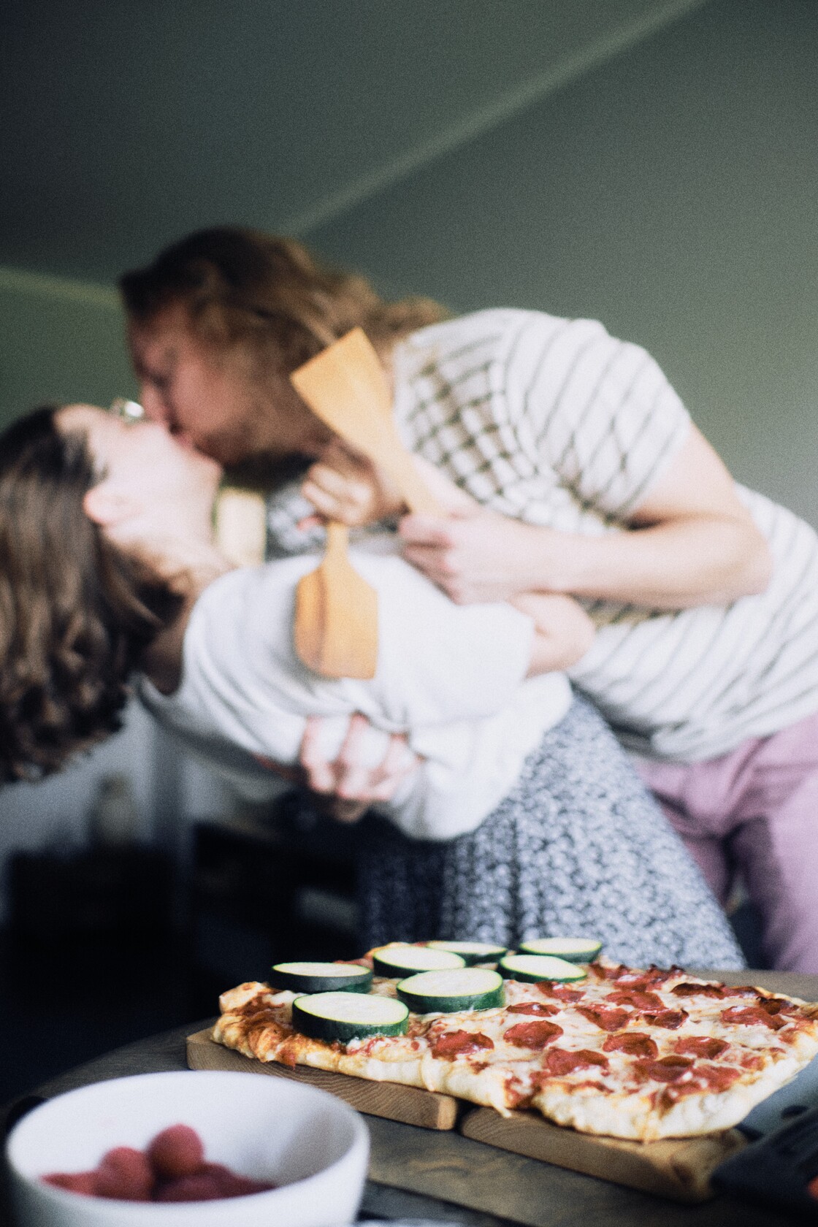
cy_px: 614
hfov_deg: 37.9
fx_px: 1193
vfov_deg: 54.4
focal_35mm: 35
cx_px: 409
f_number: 1.8
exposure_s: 1/125
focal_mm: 23
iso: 500
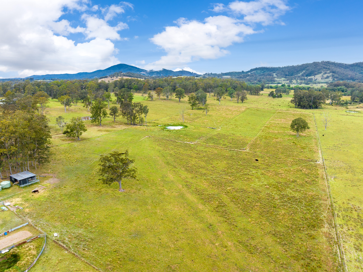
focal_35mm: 24
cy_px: 136
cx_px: 182
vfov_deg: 56.8
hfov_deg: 71.6
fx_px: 252
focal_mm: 12.29
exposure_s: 1/80
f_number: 4.5
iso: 100
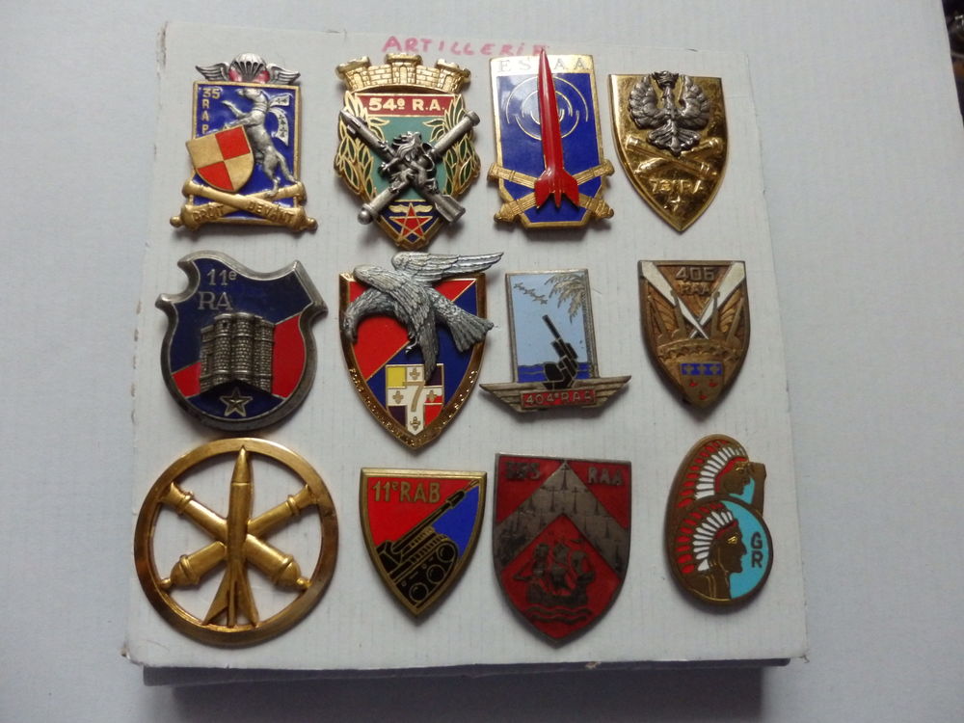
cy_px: 362
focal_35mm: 25
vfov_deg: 54.9
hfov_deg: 69.4
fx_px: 696
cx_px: 482
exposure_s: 1/30
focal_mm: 4.5
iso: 640
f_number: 3
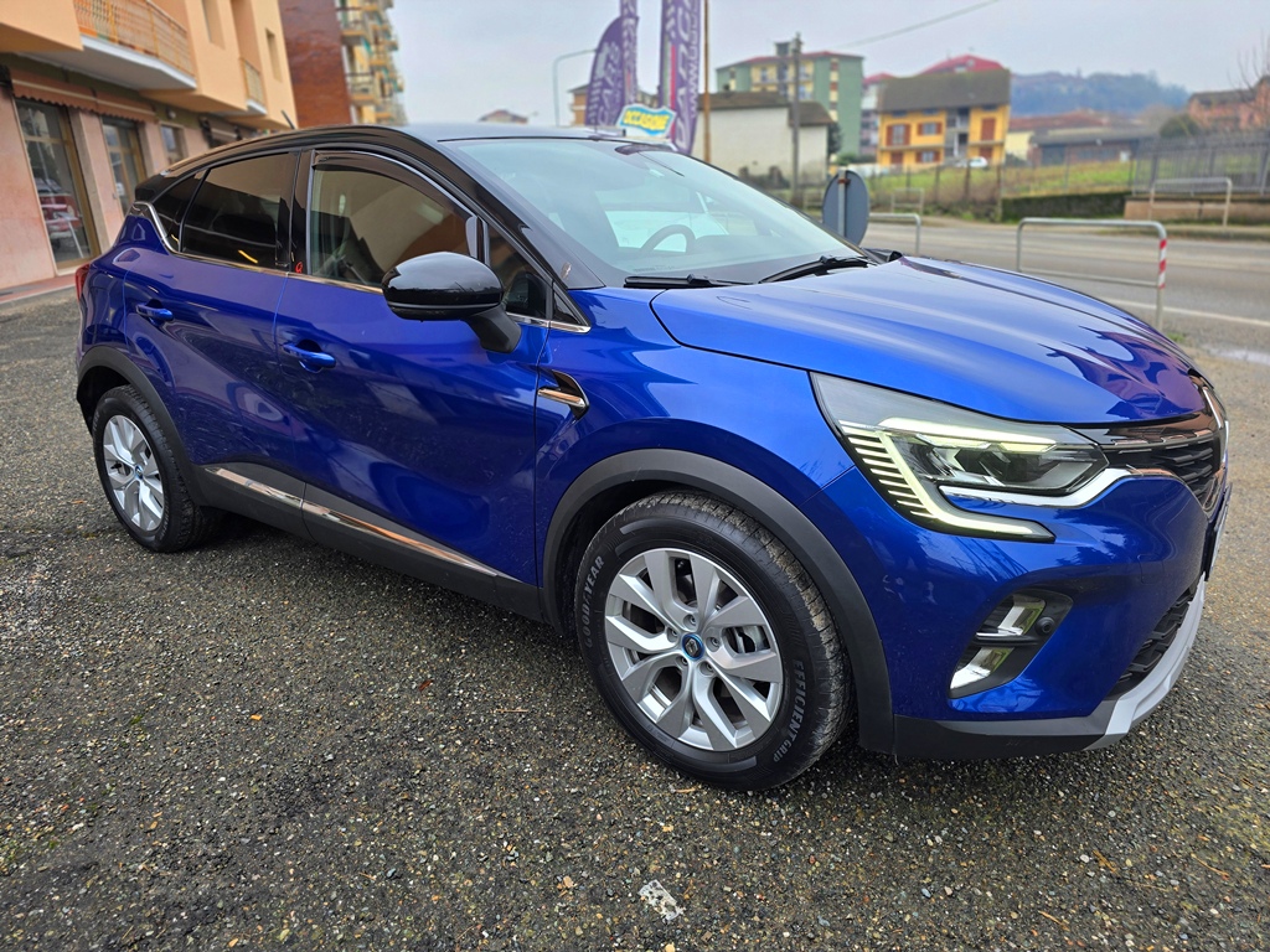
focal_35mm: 23
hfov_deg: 73.9
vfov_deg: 58.9
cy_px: 476
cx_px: 635
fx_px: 844
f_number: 1.7
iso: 40
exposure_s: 1/100
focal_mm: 6.3
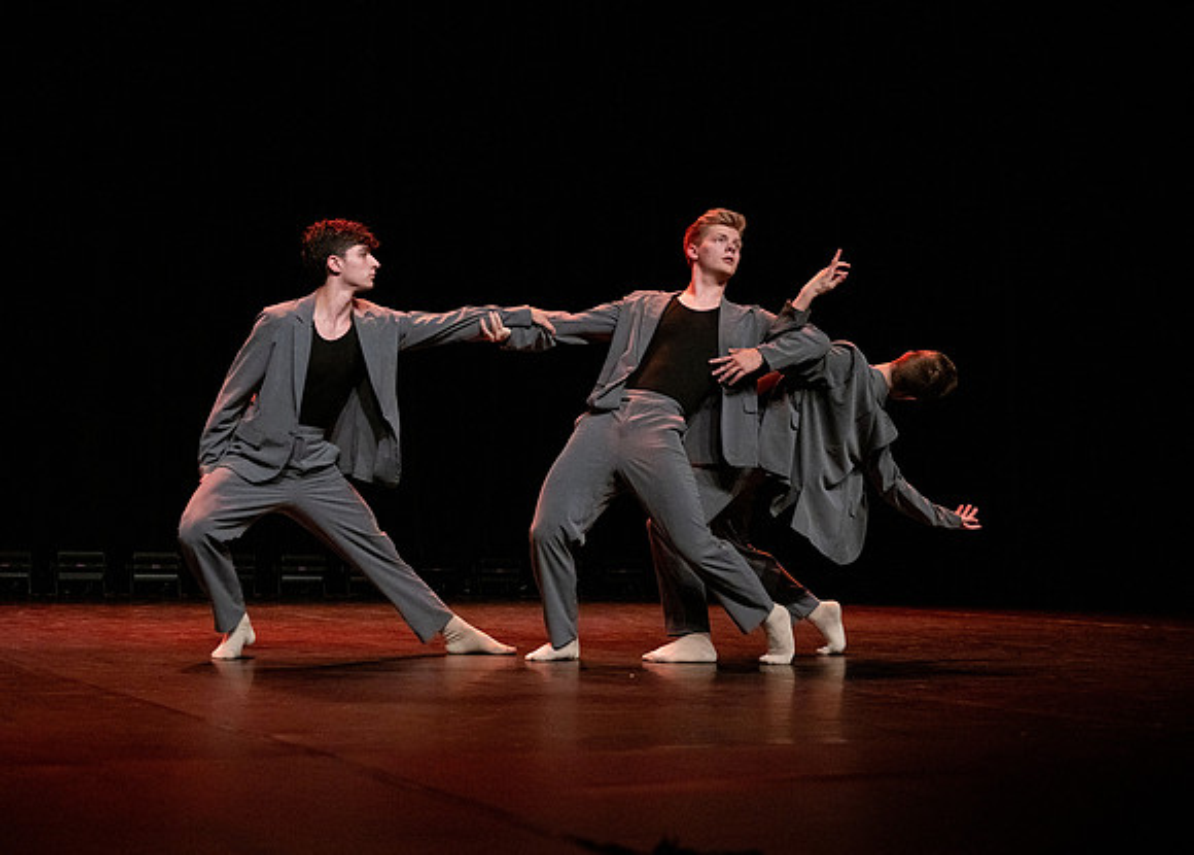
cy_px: 427
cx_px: 545
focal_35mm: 56
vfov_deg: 25.4
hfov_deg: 35.0
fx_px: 1894
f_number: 2.8
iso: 3200
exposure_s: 1/800
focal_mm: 52
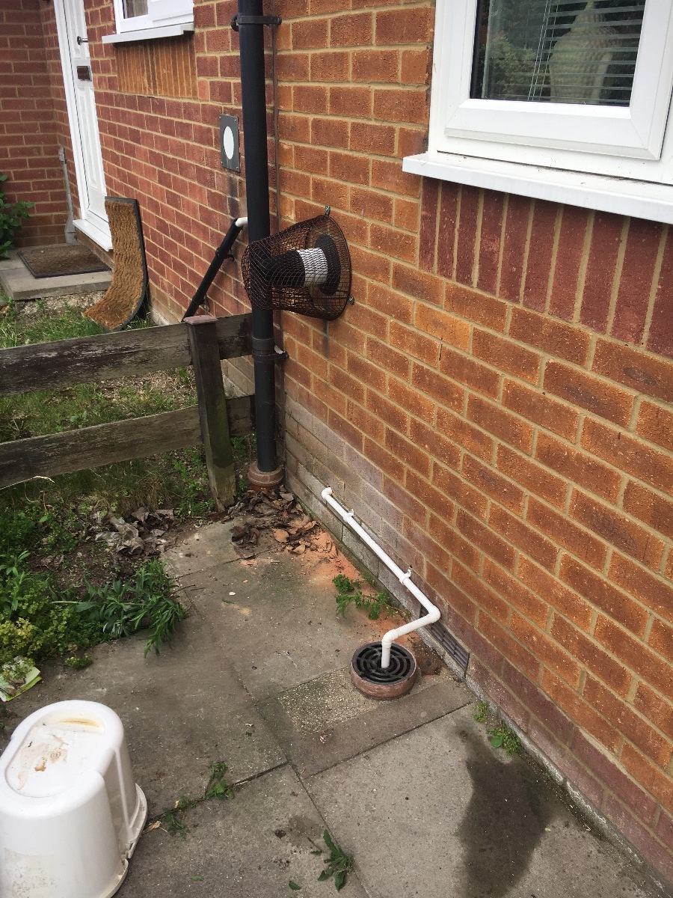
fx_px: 752
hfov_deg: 48.2
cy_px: 449
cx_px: 336
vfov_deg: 61.7
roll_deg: -0.7
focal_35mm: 29
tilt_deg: -25.6
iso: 25
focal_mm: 4.15
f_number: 2.2
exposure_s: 1/228
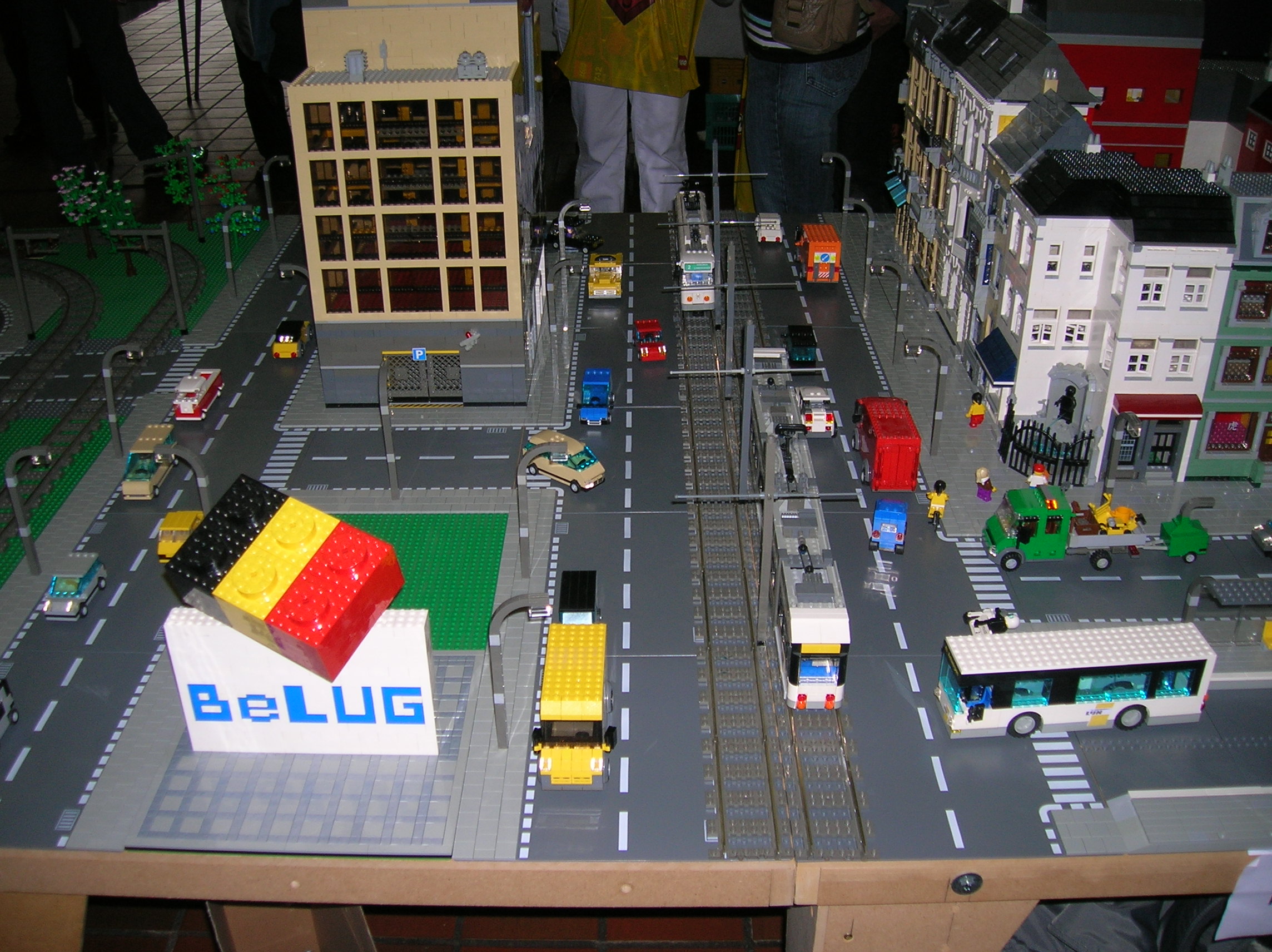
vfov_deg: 41.7
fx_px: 1248
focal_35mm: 34
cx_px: 636
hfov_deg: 54.0
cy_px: 476
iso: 50
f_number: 2.9
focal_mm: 5.7
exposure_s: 1/60.1
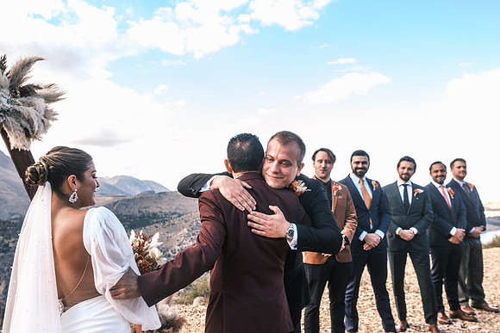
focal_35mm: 27
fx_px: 375
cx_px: 250
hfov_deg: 67.4
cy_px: 166
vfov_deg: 48.0
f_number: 2.8
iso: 400
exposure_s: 1/420
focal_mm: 18
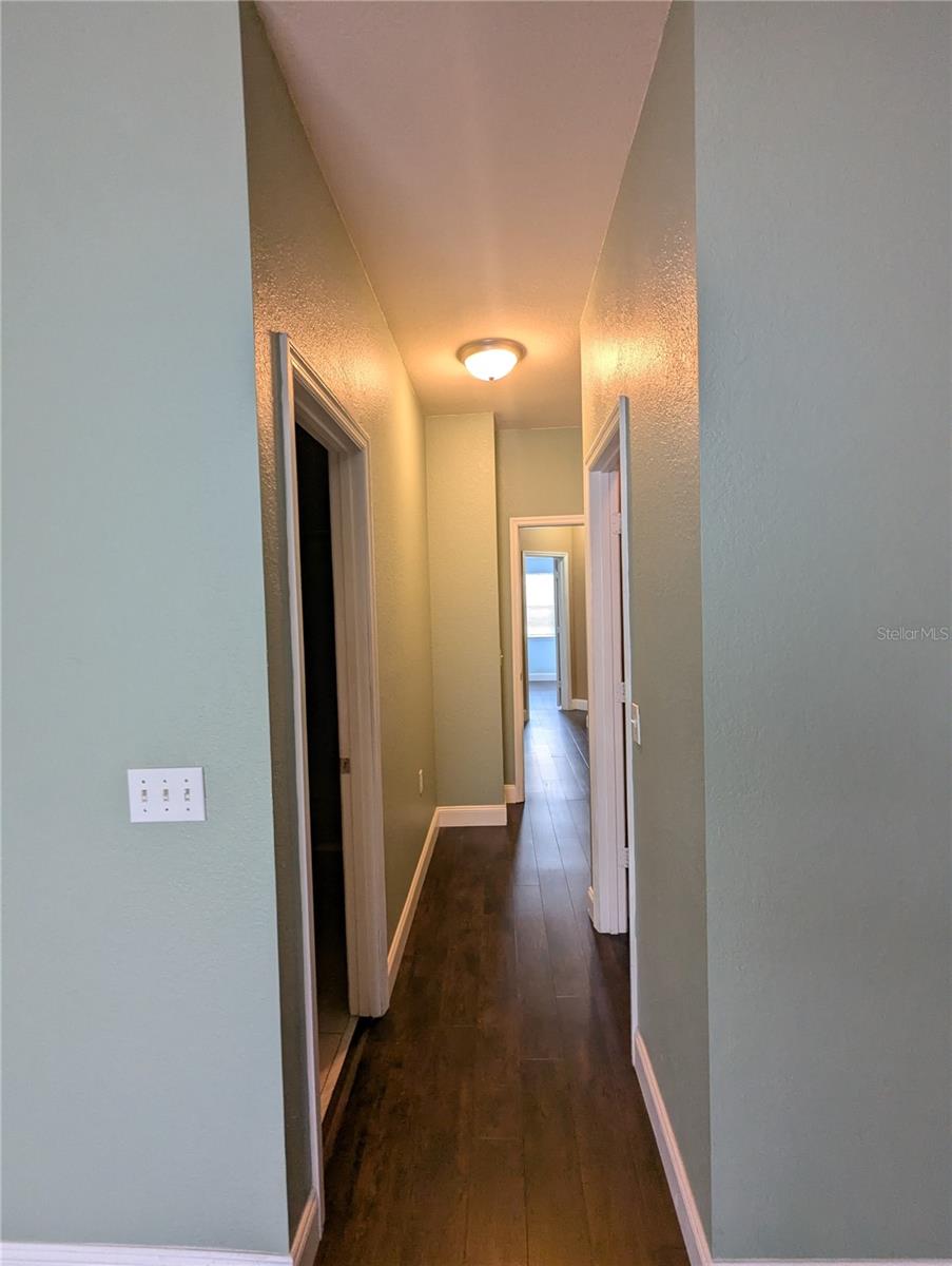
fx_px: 585
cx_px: 476
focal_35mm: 16
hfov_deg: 78.2
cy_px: 633
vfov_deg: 94.4
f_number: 2.2
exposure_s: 1/60
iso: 85
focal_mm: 2.35
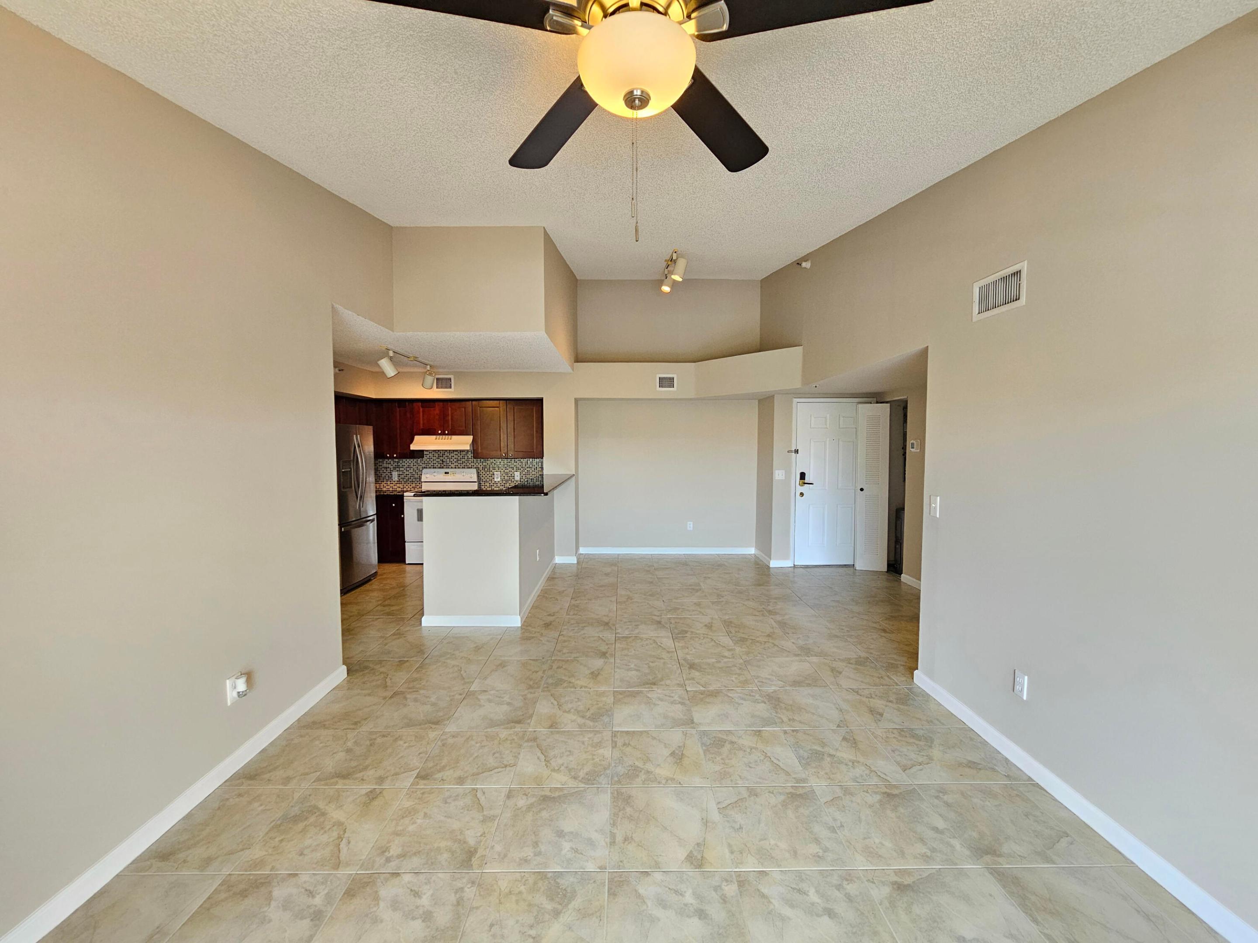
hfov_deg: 106.2
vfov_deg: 89.9
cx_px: 629
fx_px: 472
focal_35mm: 13
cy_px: 472
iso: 250
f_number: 2.2
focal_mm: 2.2
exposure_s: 1/60
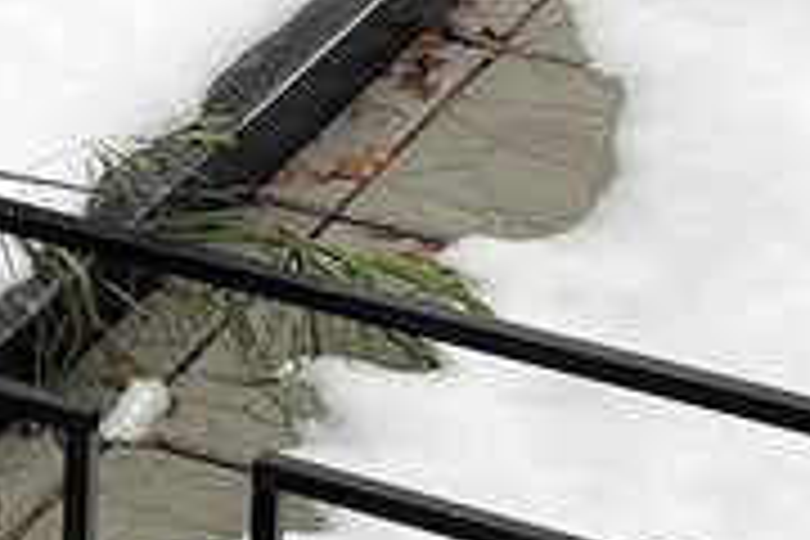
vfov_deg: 8.9
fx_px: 3465
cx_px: 279
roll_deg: -2.9
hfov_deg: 13.3
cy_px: 99
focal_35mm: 154
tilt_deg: -24.2
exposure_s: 1/696
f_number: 1.5
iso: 50
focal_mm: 5.7
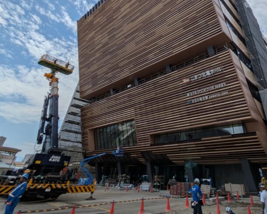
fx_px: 182
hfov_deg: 70.7
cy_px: 49
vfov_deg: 57.2
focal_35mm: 23
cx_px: 175
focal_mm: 1.83
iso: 39
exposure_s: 1/6024
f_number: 2.2
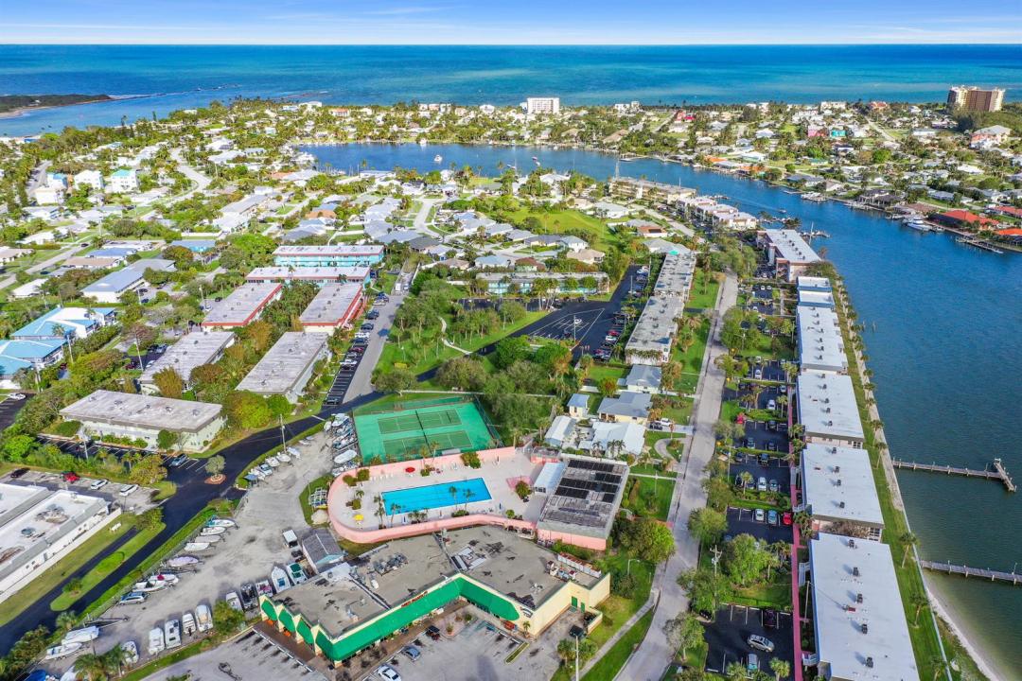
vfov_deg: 46.4
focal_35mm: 28
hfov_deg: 65.5
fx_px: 795
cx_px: 511
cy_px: 340
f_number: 4.5
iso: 100
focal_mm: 10.26
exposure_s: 1/640
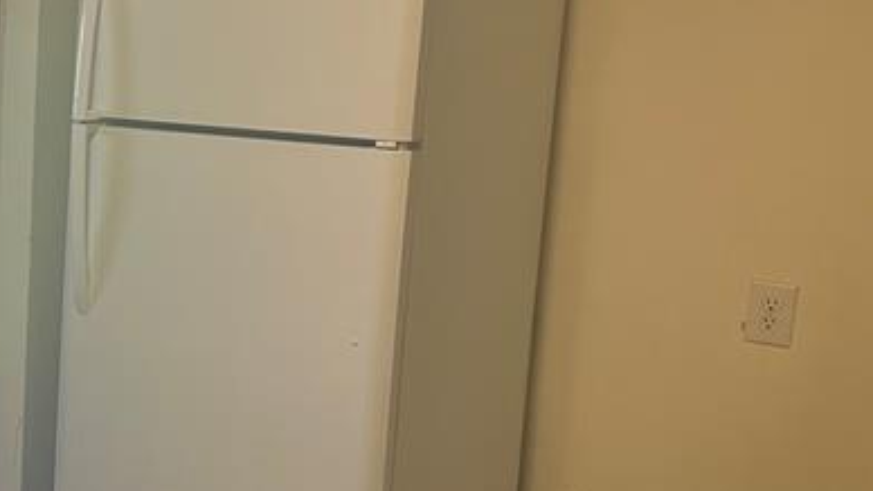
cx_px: -182
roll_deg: -1.5
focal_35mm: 69
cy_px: 232
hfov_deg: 26.9
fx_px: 1597
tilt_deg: -9.1
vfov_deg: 17.5
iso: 200
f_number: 1.78
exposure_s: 1/120
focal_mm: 6.86
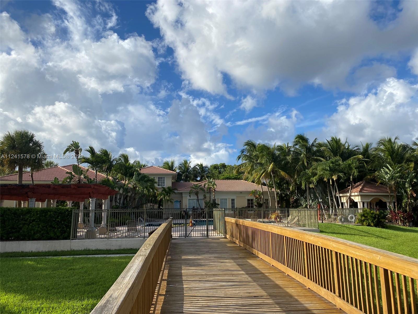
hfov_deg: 67.3
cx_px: 209
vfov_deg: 53.1
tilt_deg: +9.3
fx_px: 314
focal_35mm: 26
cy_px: 157
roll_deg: +0.1
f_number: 1.8
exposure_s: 1/3401
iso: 32
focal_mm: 4.25
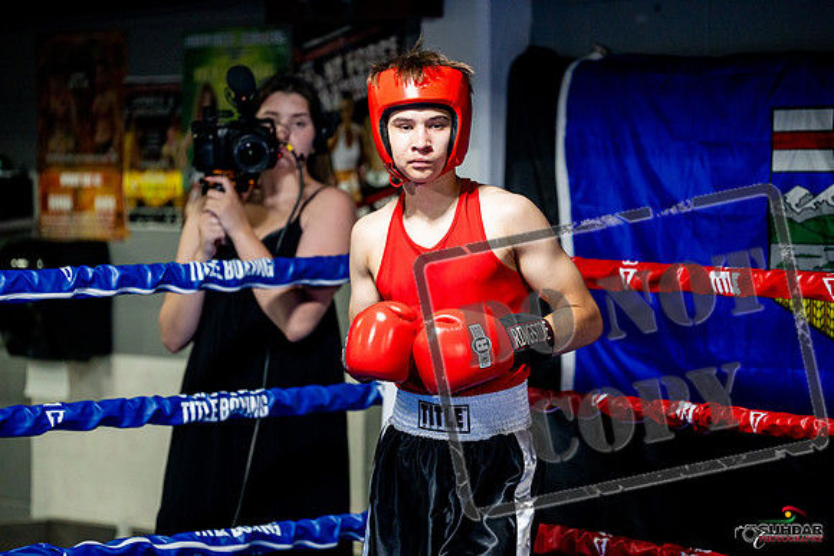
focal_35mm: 150
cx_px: 417
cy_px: 278
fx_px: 3476
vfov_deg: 9.2
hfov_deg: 13.7
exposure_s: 1/1000
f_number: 2
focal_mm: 150
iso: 4000
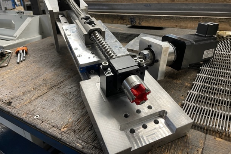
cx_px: 115
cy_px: 69
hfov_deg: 65.5
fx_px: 180
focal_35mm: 28
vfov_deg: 46.3
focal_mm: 4.2
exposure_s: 1/50
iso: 100
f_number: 1.6
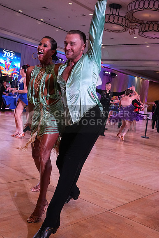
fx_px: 258
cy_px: 119
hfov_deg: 34.2
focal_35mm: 39
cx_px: 80
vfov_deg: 49.5
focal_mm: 26
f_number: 5.6
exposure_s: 1/400
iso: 3200
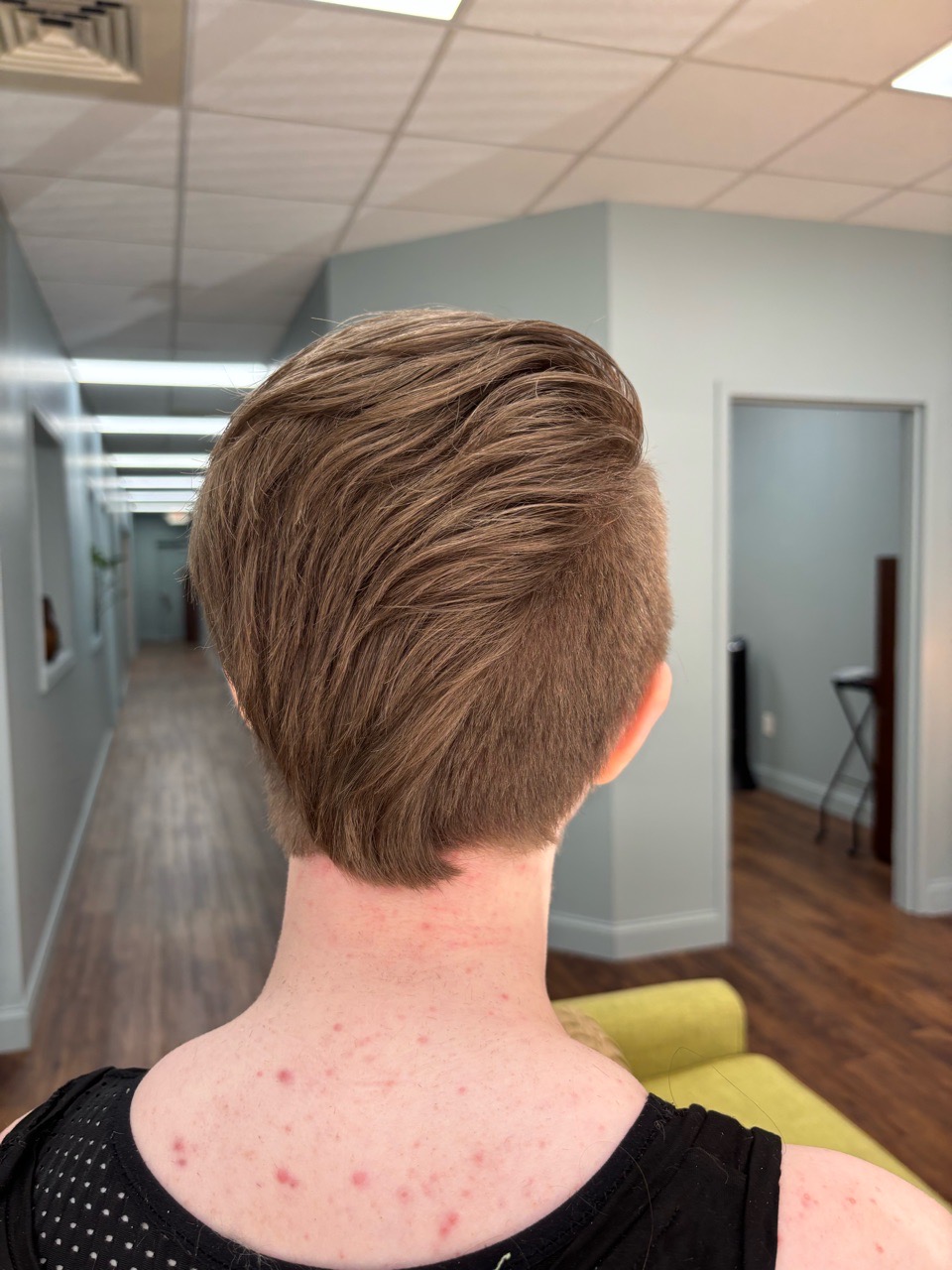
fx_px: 953
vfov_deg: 67.3
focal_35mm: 26
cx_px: 476
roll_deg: +1.1
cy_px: 635
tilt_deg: -3.1
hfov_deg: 53.1
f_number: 1.6
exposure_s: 1/120
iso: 80
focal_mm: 5.96
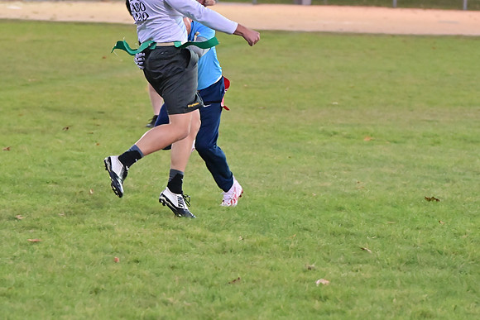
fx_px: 2200
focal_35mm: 165
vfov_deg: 8.3
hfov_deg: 12.4
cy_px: 160
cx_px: 240
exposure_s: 1/500
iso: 6400
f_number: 4
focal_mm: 110
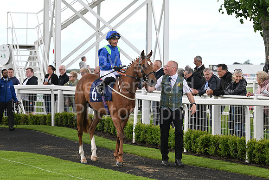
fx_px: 1233
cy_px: 90
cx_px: 134
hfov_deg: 12.4
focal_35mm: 165
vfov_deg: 8.3
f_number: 6.3
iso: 640
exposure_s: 1/640
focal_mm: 165
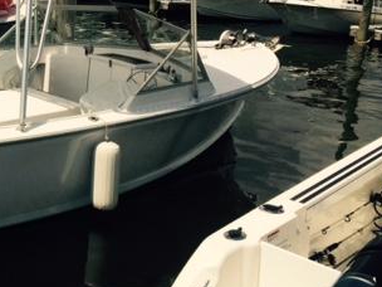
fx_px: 673
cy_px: 60
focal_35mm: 61
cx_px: -4
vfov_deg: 23.7
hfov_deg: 29.5
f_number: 2.2
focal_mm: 4.15
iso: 32
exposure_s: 1/5882
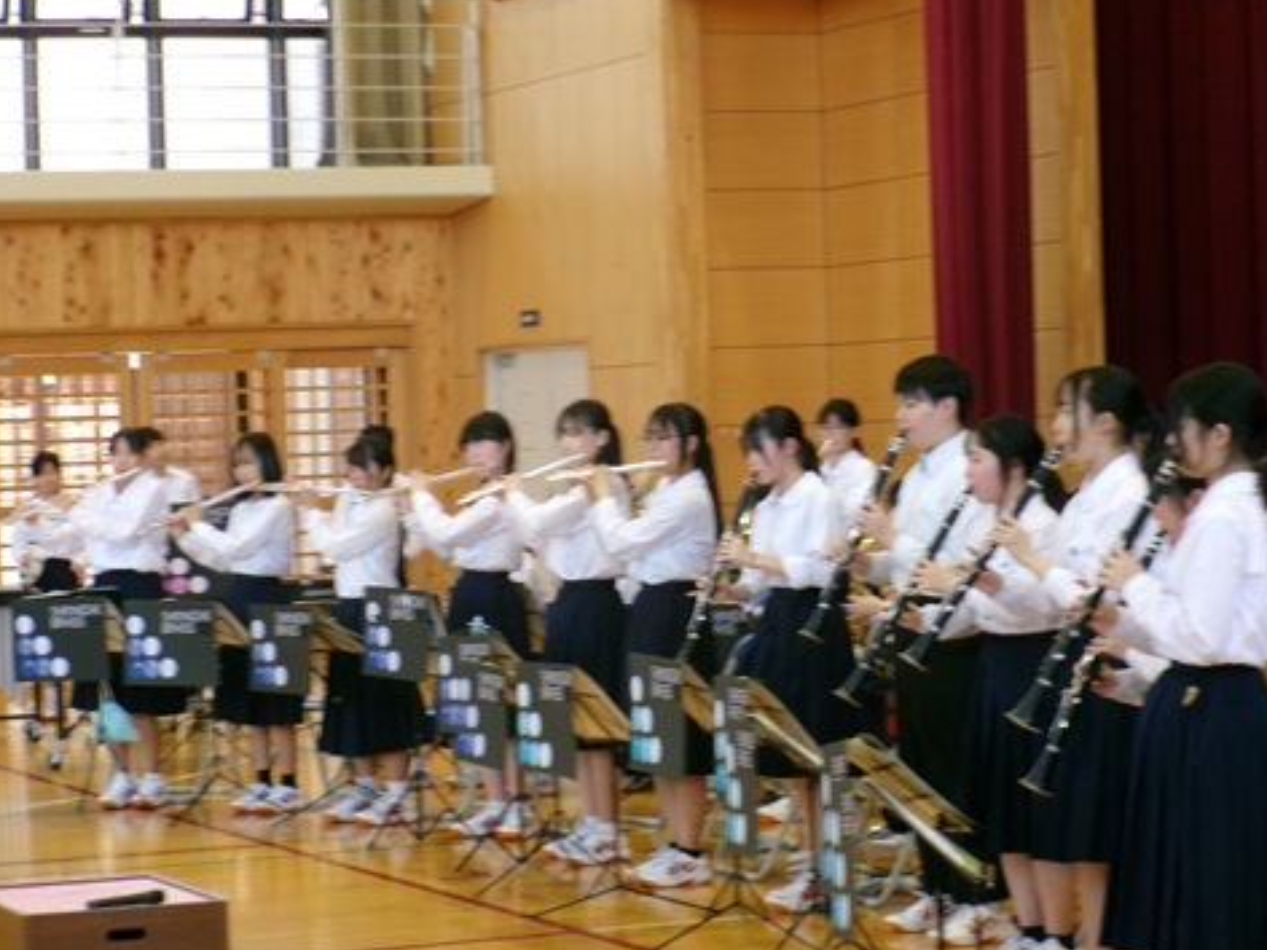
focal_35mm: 117
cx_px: 631
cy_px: 475
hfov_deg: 16.8
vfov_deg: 12.7
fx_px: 4282
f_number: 6.2
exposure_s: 1/34
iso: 472
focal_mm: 20.6
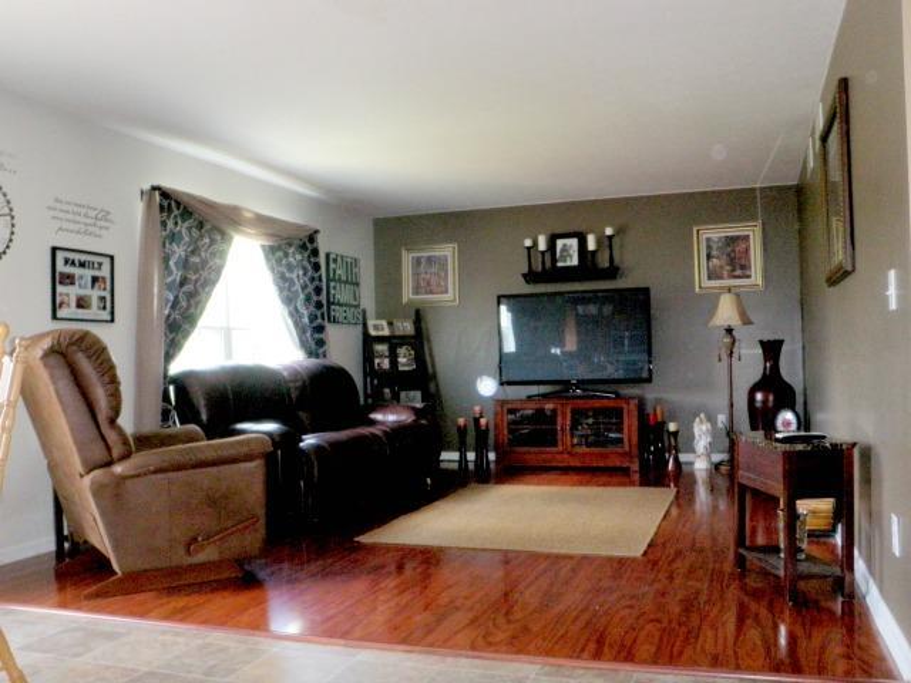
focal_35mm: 28
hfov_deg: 63.4
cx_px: 456
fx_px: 737
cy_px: 342
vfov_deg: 49.7
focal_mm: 5
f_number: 3.5
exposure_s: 1/30
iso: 250
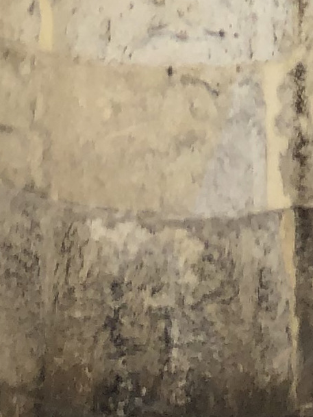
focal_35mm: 184
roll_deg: +0.0
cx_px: 151
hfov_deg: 8.1
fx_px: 2218
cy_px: -870
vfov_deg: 8.7
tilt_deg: +13.9
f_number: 1.8
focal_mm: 4
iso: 20
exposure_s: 1/476
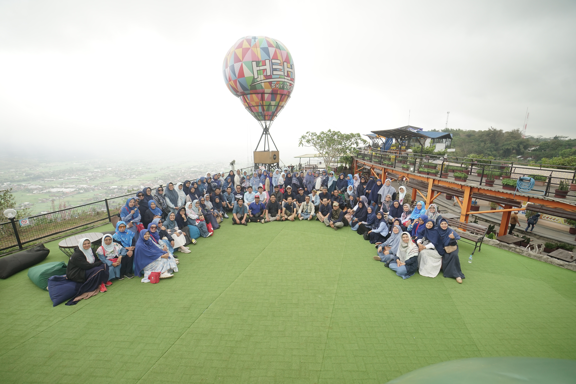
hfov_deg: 104.3
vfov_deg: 81.2
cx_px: 288
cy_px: 192
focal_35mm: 14
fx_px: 224
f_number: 4
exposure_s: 1/250
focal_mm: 14
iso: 500
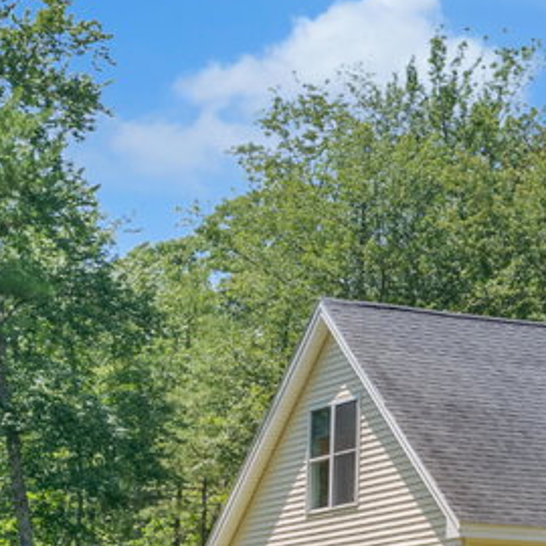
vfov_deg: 13.6
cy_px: 524
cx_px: 942
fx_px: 2266
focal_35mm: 127
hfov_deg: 12.7
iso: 320
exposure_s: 1/1000
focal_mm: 35
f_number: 7.1
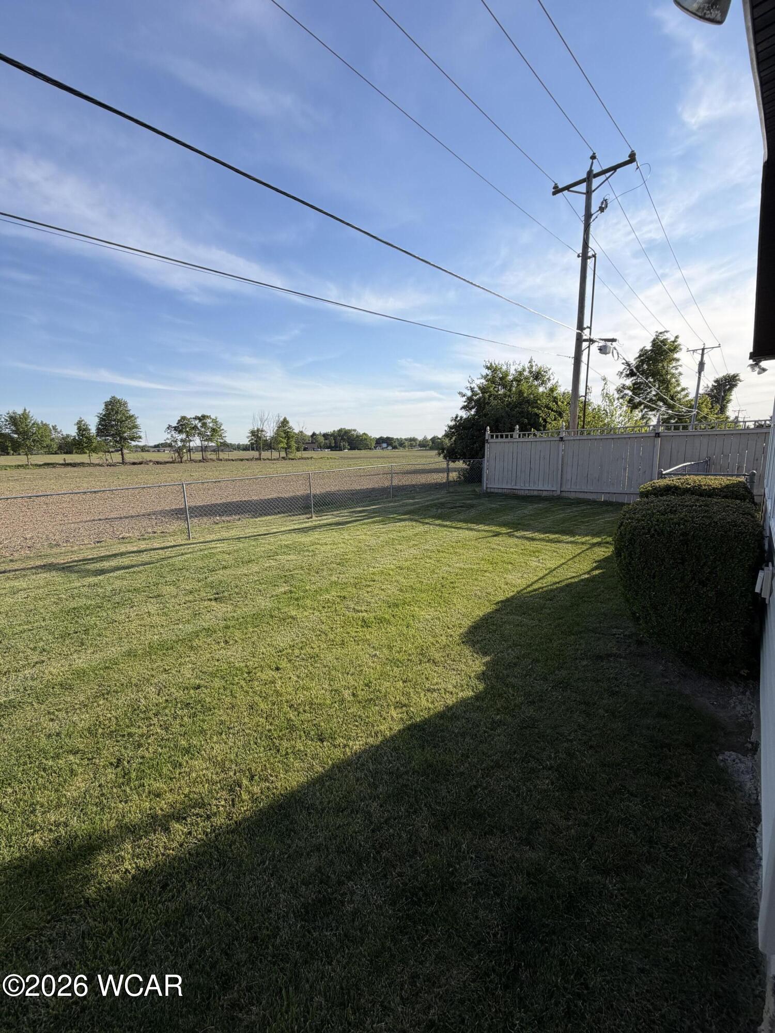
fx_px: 418
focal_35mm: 14
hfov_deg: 85.7
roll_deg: +1.2
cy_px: 516
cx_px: 388
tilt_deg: -8.9
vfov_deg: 102.1
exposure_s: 1/770
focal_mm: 2.22
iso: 25
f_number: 2.2
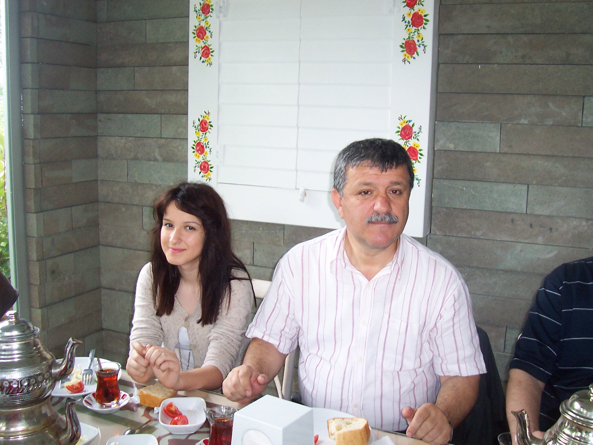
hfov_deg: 50.1
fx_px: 634
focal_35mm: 37
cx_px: 296
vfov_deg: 38.7
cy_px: 222
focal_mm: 5.6
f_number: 2.8
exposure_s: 1/60
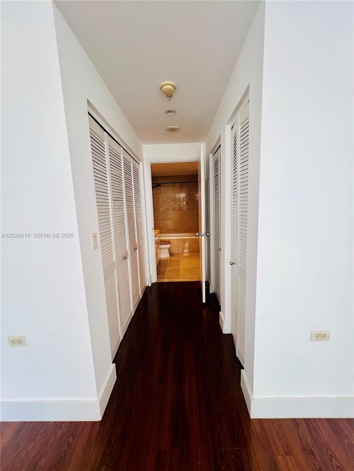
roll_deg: +1.5
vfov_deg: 106.2
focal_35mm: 13
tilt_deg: -8.1
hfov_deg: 89.9
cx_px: 177
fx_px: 177
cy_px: 236
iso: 200
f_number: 1.8
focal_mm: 1.57
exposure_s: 1/60
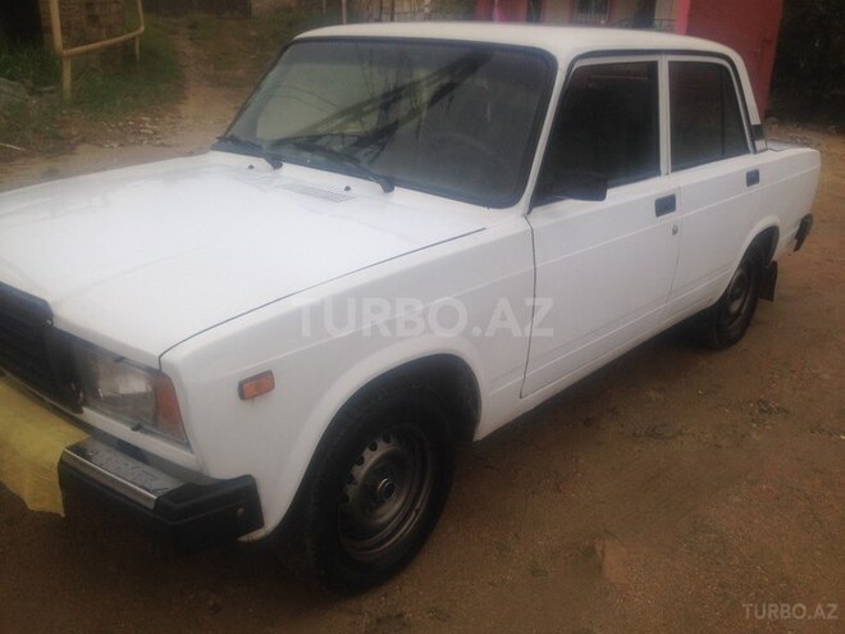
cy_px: 317
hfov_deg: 55.4
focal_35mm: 33
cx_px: 422
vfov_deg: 42.9
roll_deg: -2.6
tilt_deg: -19.3
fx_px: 806
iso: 50
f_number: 2.4
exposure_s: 1/244
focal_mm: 4.12
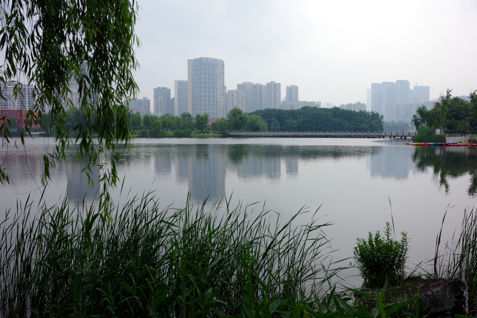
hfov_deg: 48.5
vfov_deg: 33.4
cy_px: 159
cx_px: 238
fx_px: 530
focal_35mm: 40
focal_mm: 26
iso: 100
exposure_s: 1/250
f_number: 4
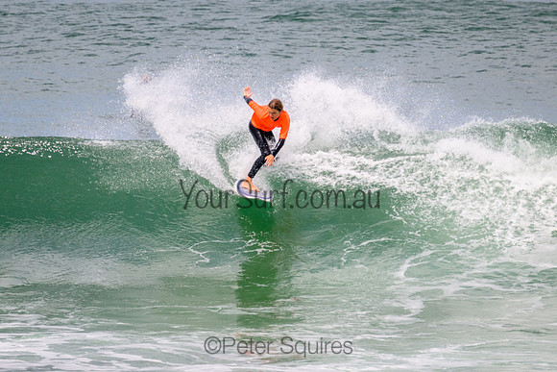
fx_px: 17033
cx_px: 277
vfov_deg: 1.3
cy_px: 200
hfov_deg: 1.9
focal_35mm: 1101
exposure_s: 1/2000
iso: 900
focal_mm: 800
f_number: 11
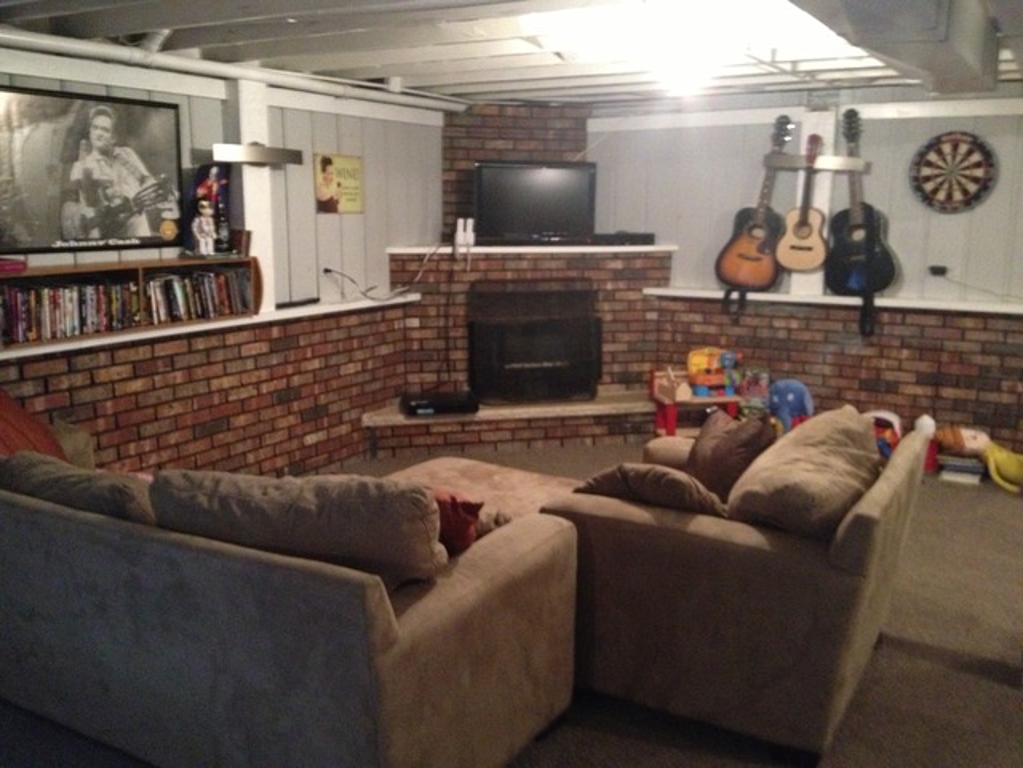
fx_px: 1034
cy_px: 384
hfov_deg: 52.6
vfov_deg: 40.7
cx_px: 512
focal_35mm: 35
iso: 640
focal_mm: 4.28
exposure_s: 1/15
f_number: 2.4
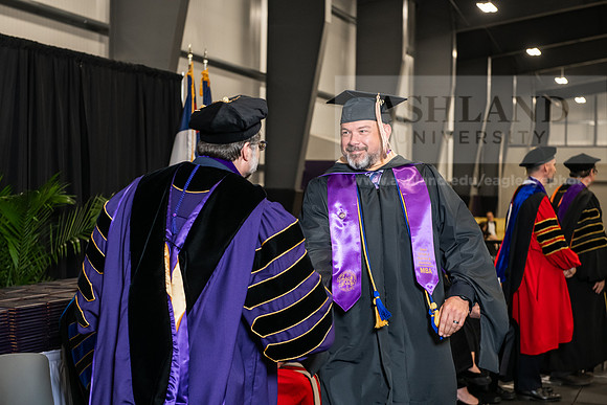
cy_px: 202
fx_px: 1180
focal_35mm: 70
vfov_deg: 19.5
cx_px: 304
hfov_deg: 28.8
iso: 2000
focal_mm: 70
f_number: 5
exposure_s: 1/200
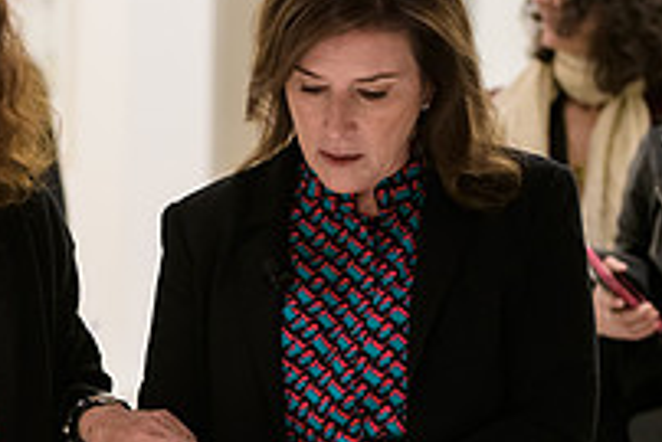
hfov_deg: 10.1
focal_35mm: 201
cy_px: 113
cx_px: -66
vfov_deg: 6.8
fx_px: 3699
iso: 1600
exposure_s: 1/125
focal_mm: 70
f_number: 3.2
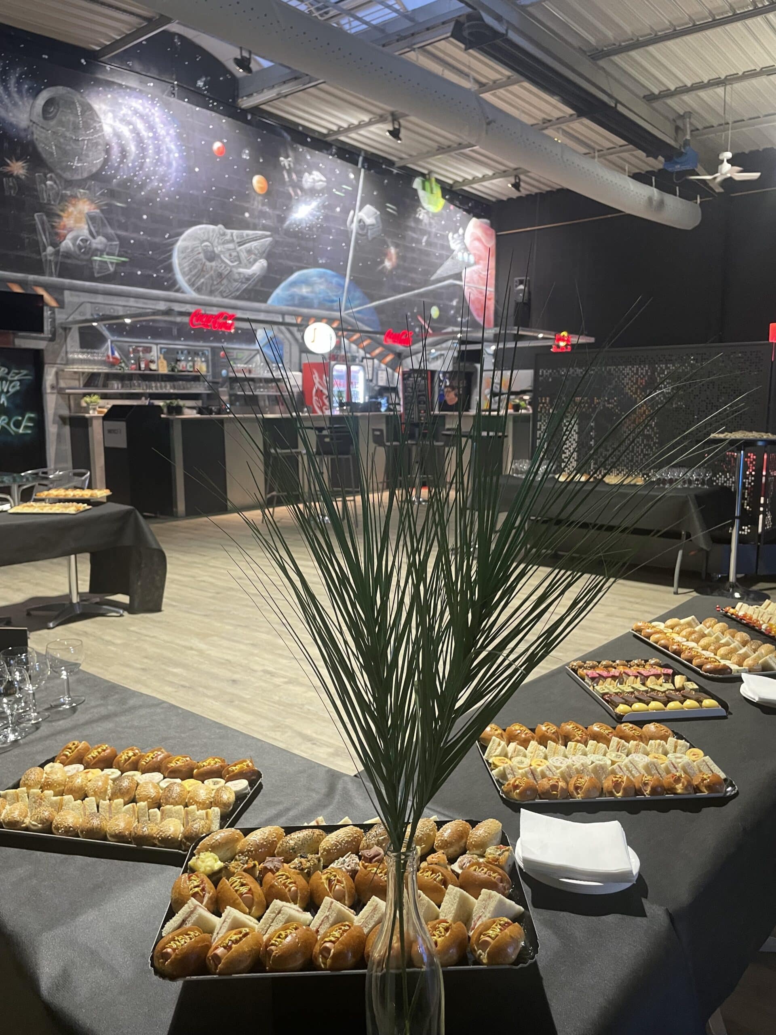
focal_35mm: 26
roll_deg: +0.4
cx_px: 388
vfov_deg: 67.3
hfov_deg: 53.1
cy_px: 518
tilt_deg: -8.2
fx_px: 777
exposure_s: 1/50
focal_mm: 4.2
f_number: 1.6
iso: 250
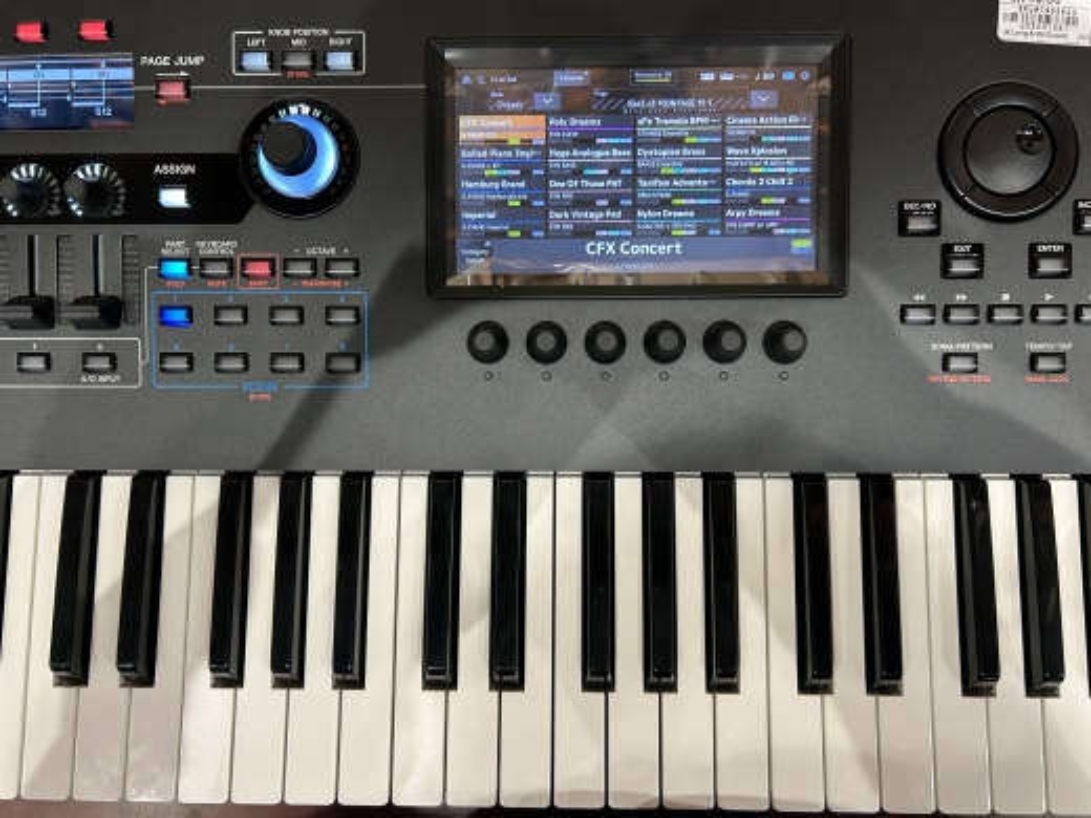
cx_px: 546
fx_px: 819
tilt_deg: -83.6
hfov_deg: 67.3
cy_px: 409
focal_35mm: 26
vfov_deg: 53.1
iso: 100
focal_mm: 5.7
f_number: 1.5
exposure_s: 1/120
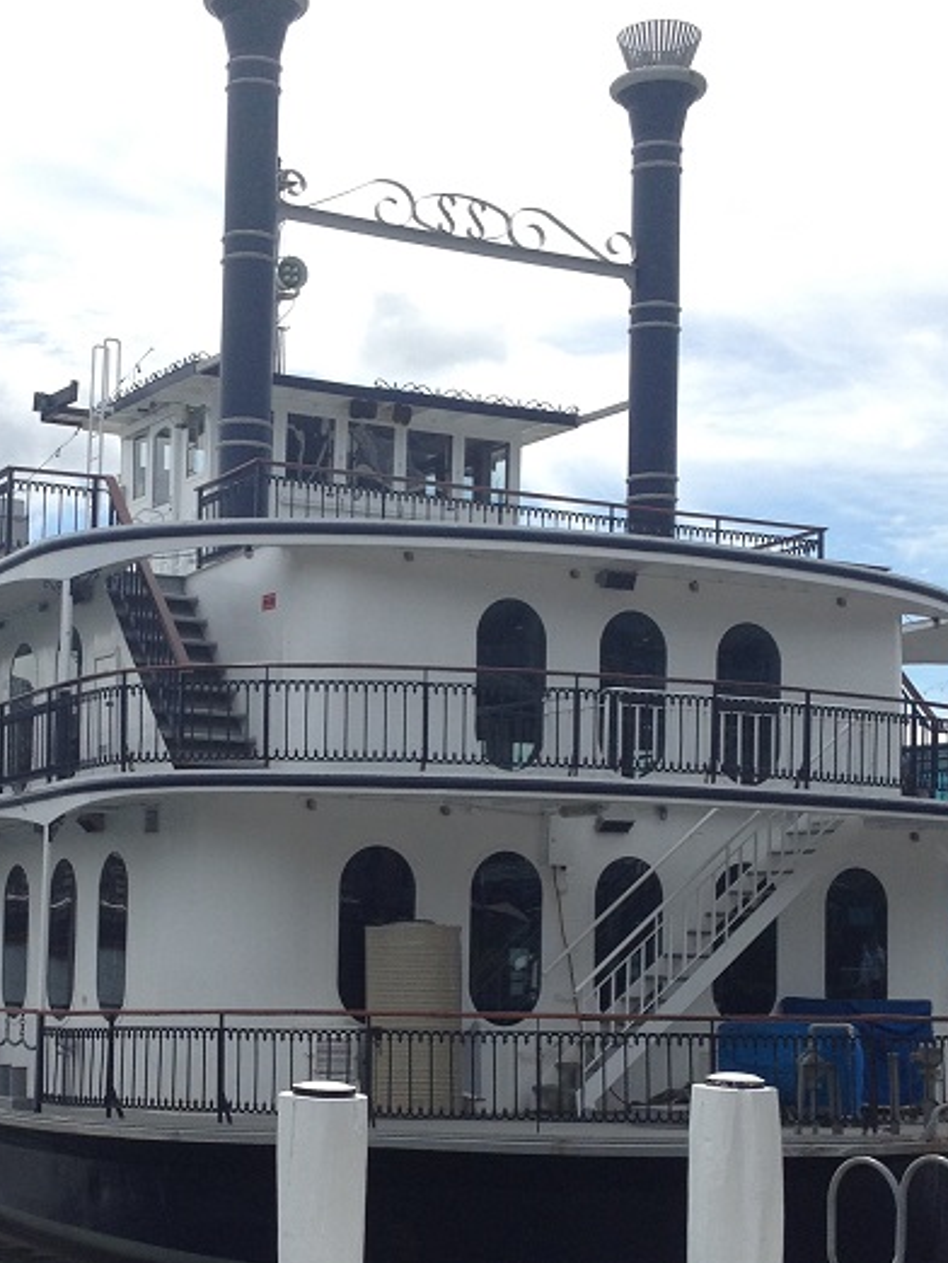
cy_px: 806
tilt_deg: +5.0
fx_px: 2445
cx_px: 288
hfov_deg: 21.8
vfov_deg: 28.8
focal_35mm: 67
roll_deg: +0.3
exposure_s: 1/1905
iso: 50
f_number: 2.4
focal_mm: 4.28
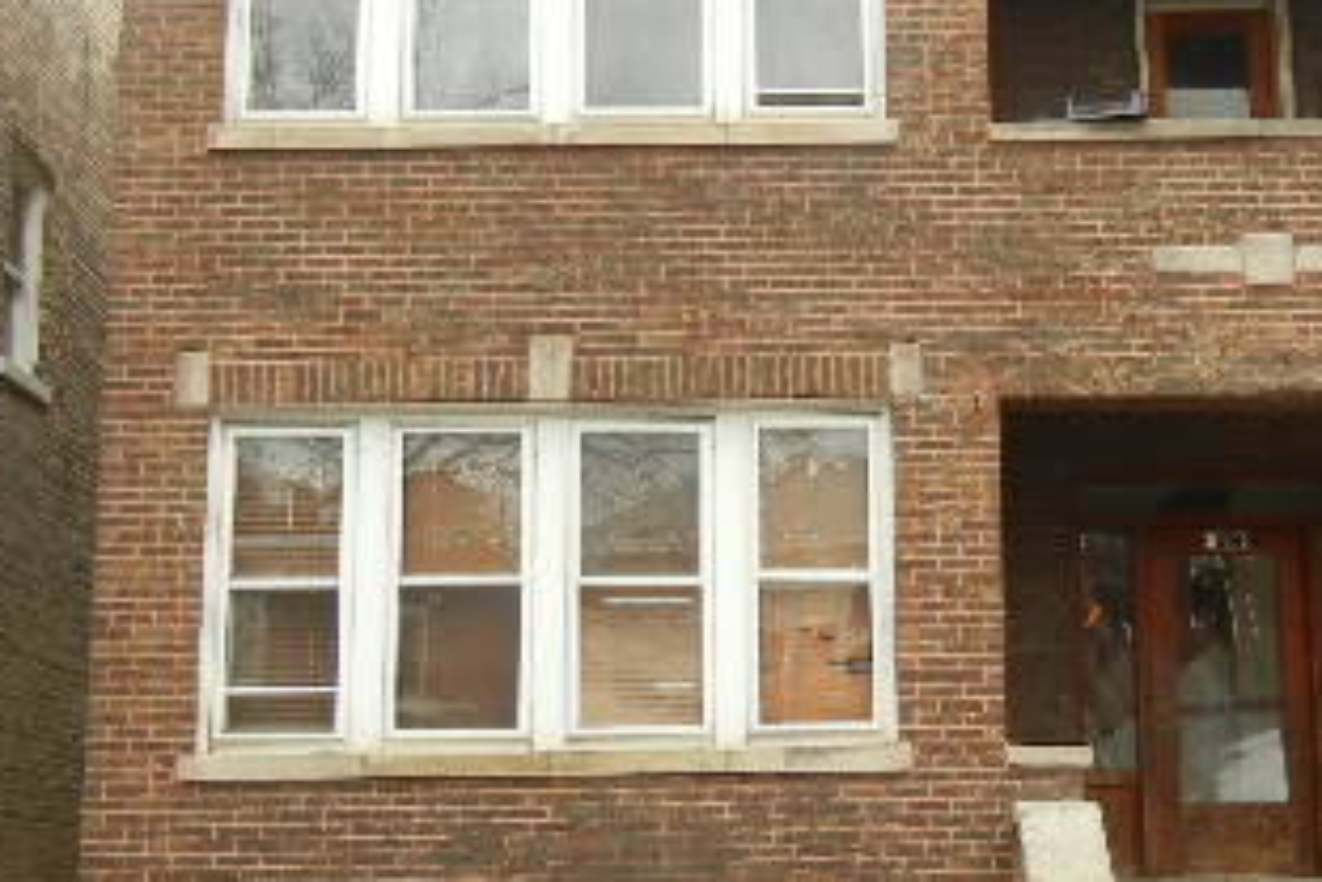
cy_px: 458
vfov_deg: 21.2
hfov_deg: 31.3
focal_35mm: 64
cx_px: 818
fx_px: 2350
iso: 160
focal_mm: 5.4
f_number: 3.5
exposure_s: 1/105
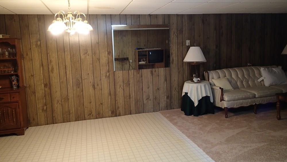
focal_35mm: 28
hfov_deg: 67.9
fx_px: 213
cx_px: 142
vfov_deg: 41.4
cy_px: 72
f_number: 2
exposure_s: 1/30
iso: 200
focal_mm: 4.5
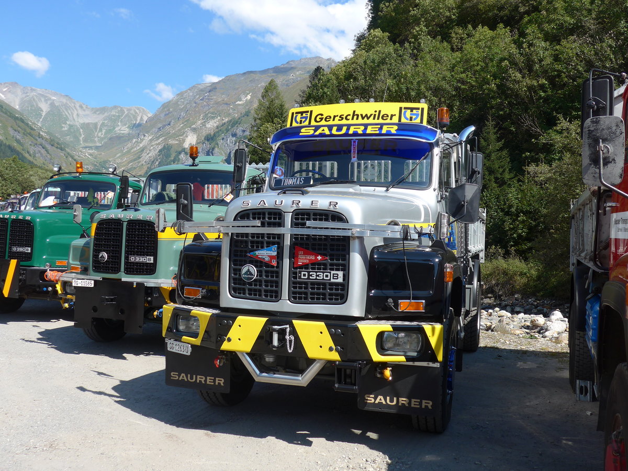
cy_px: 236
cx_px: 314
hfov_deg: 54.0
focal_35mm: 34
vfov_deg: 41.8
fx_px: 617
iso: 80
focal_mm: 7
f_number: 2.8
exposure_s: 1/800
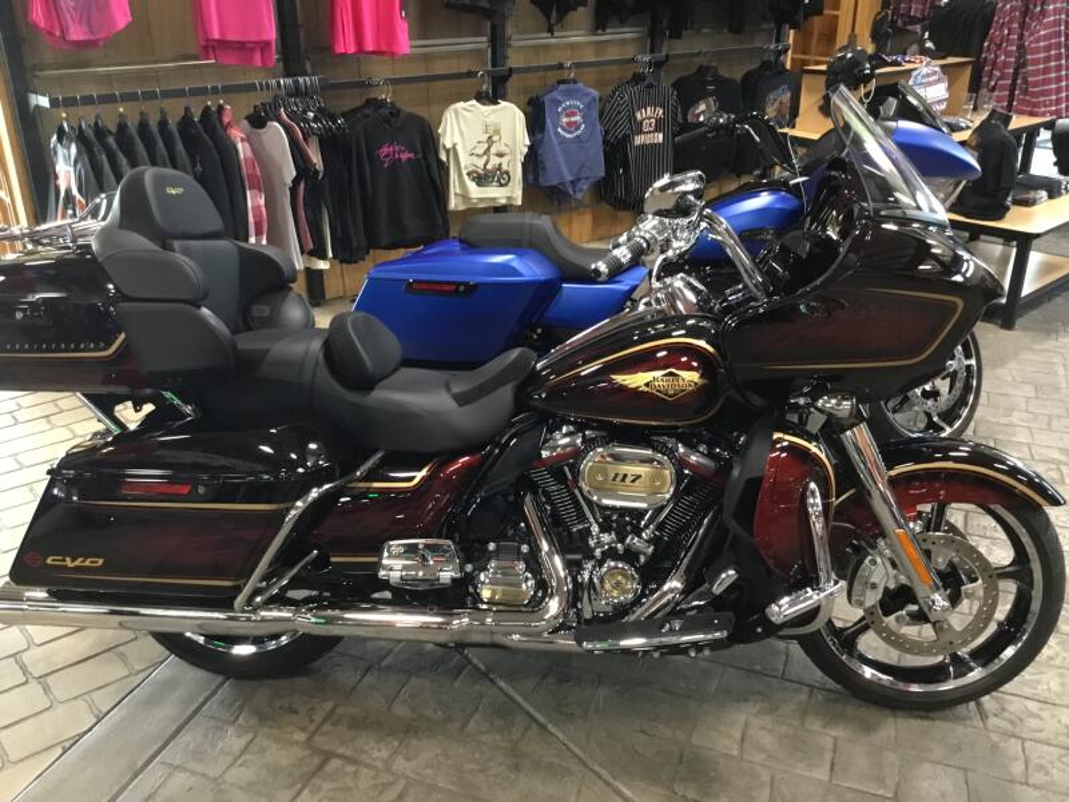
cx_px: 534
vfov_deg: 45.4
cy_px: 401
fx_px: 957
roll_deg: -0.3
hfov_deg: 58.4
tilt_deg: -22.1
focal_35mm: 31
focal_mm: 3.3
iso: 200
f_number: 2.4
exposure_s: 1/24
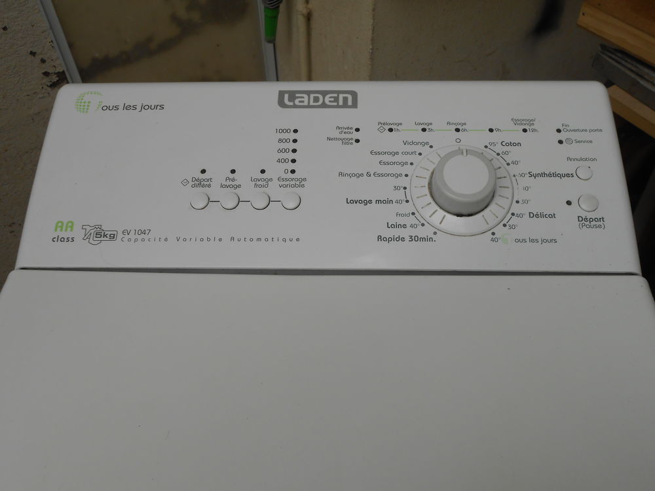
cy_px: 246
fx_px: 643
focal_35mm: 34
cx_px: 328
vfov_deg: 41.8
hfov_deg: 54.0
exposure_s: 1/250
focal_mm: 6
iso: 100
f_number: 3.9
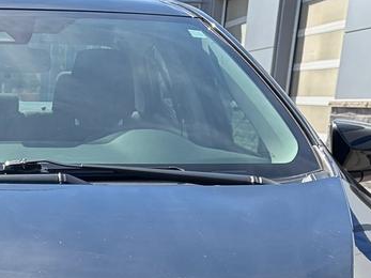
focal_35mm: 96
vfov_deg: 14.3
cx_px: -2
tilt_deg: -17.3
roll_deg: -2.2
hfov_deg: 19.8
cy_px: 427
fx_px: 1029
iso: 50
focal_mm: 5.96
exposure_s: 1/1901
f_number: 1.6
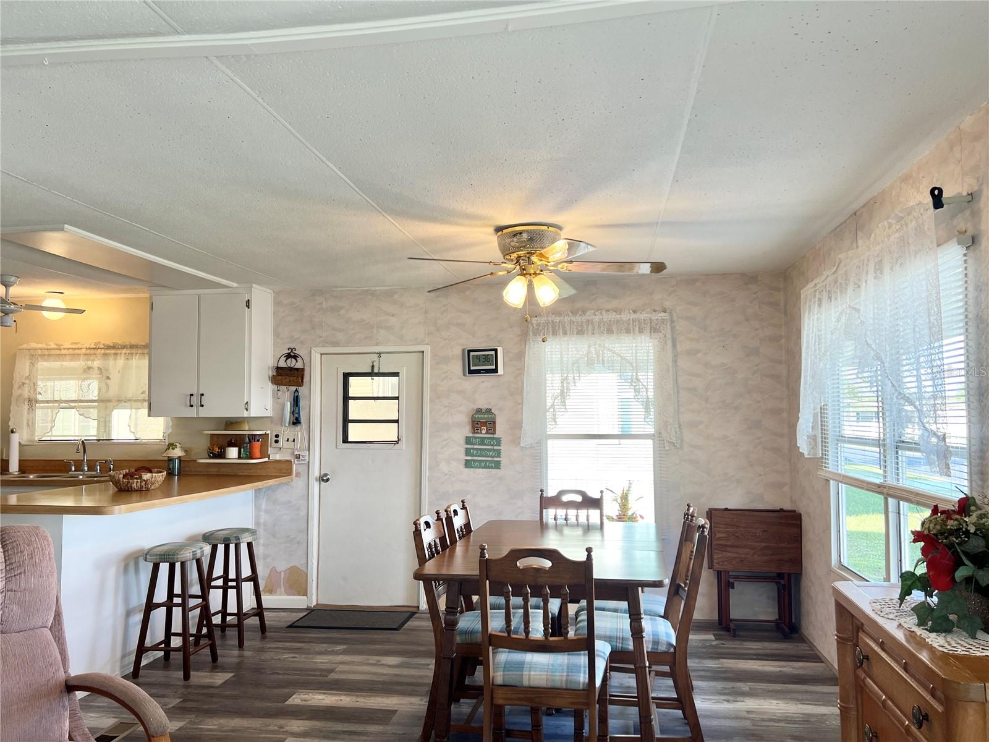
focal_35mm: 26
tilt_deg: +2.7
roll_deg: +0.9
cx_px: 494
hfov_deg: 67.3
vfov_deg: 53.1
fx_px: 743
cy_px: 371
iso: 40
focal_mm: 5.7
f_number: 1.5
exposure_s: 1/120
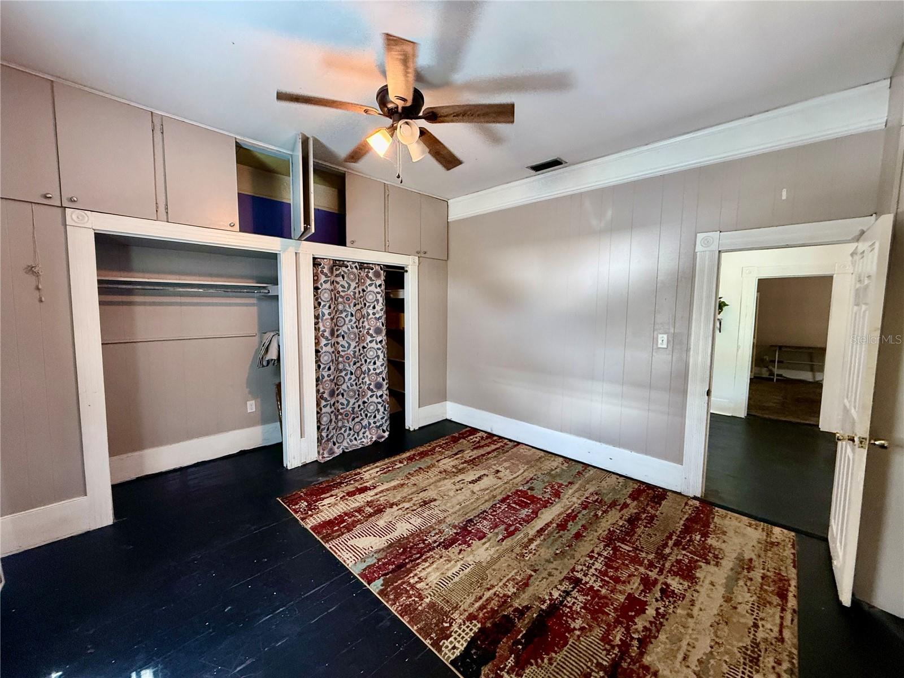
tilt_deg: -3.5
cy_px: 339
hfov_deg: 102.1
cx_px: 452
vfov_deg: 85.7
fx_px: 366
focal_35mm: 14
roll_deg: -0.9
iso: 400
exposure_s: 1/60
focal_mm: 2.22
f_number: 2.2
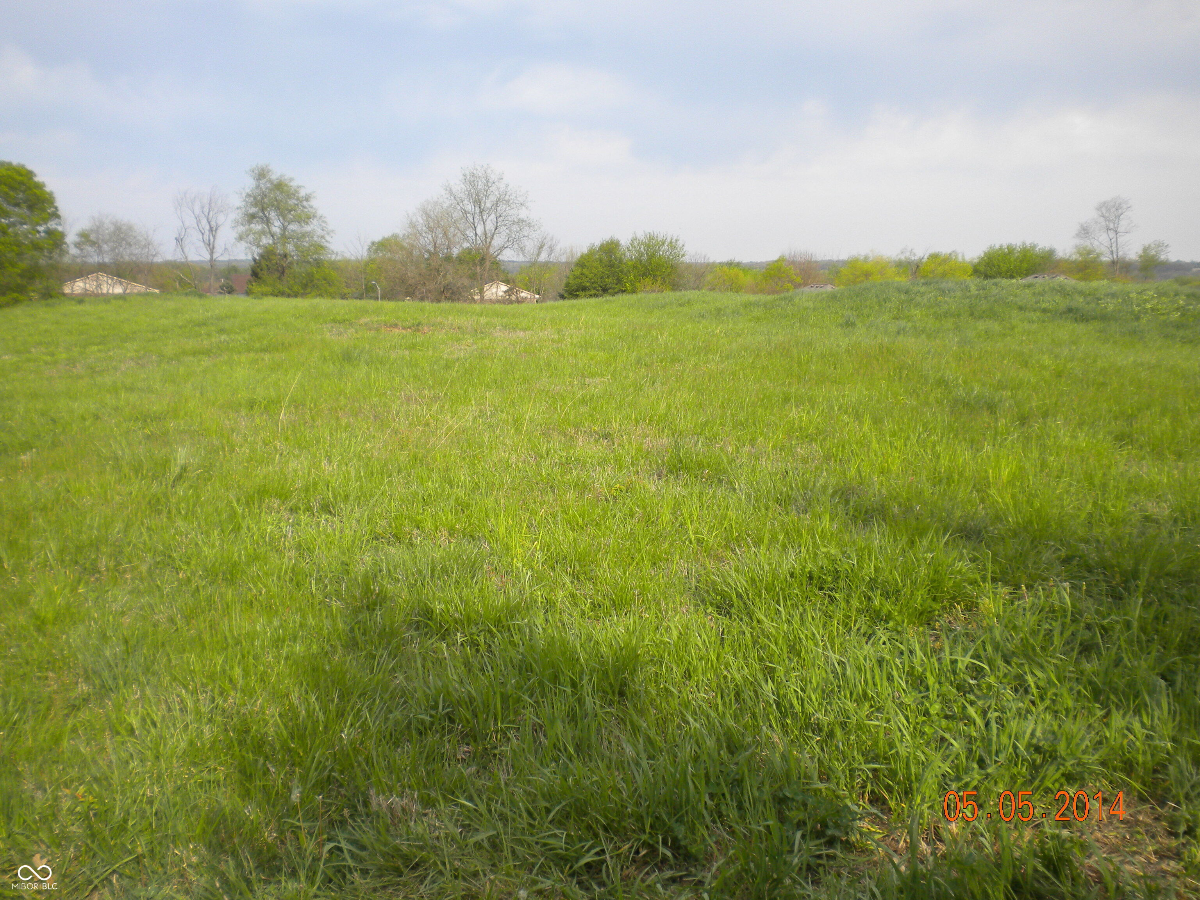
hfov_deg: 52.6
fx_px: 1213
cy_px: 450
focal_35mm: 35
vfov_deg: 40.7
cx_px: 600
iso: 80
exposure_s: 1/287
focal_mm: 6.3
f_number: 4.6
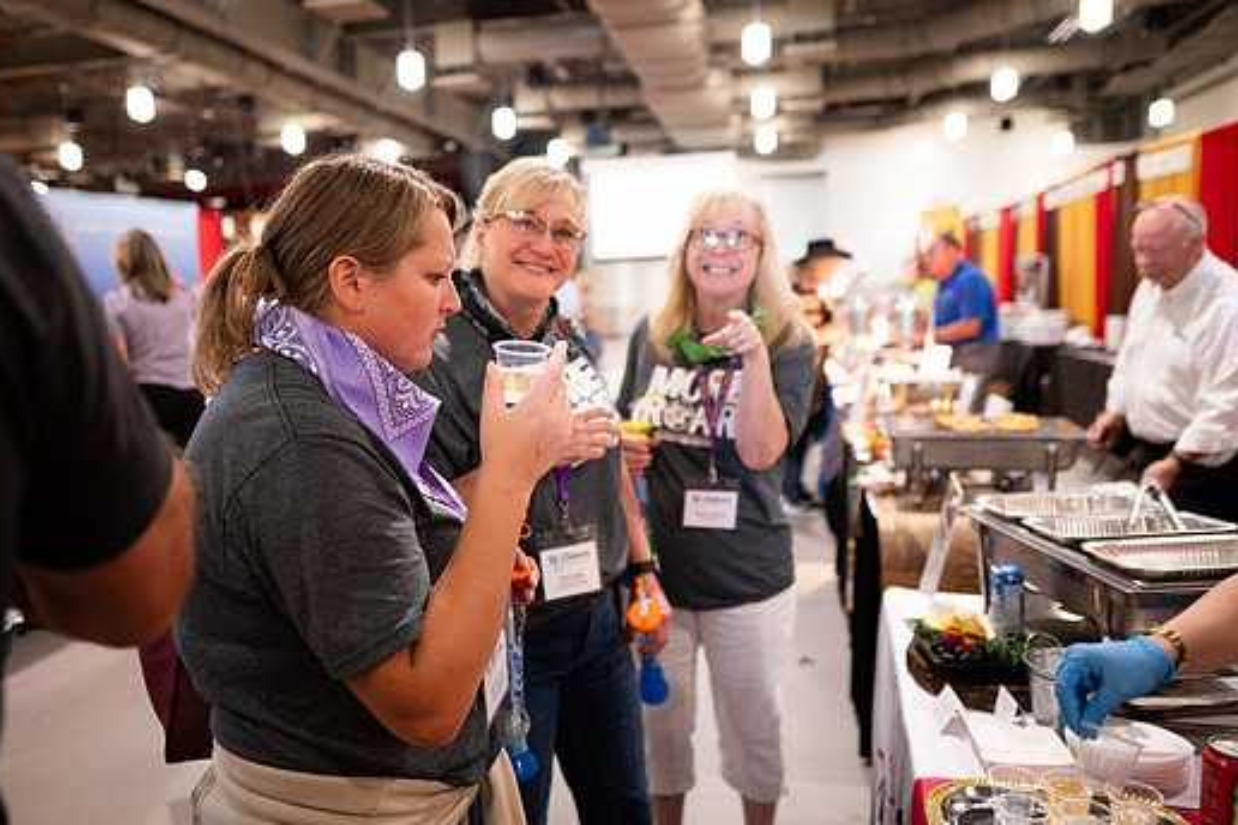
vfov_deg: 47.9
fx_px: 928
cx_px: 554
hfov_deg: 67.2
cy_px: 387
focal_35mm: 27
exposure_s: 1/200
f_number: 1.8
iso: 1600
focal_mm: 24
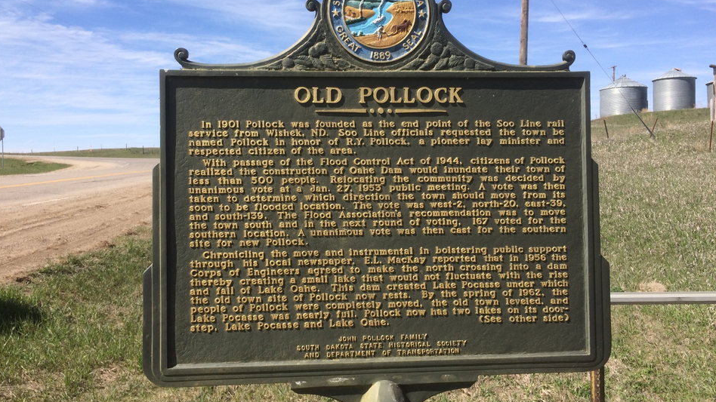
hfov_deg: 61.0
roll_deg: +0.1
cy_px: 176
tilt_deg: +1.1
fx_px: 607
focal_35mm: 32
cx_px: 354
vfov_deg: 36.6
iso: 32
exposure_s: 1/1786
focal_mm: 4.15
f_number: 2.2
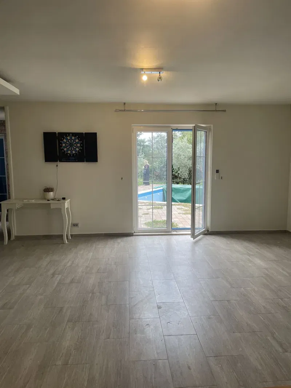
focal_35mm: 26
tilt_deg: -3.5
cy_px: 194
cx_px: 146
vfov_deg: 67.3
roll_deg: -0.2
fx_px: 291
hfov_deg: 53.1
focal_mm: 4.2
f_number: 1.6
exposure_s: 1/106
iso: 32
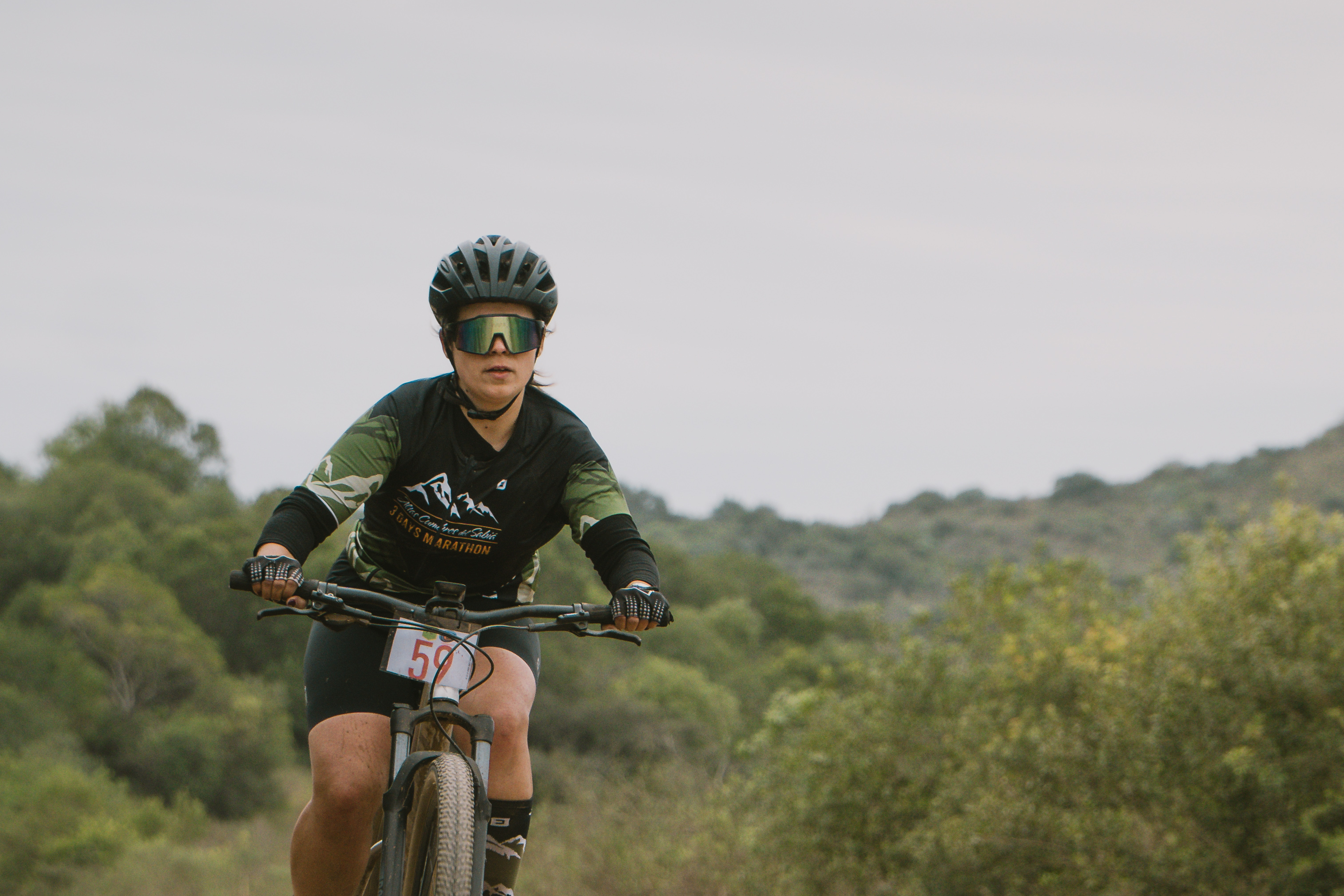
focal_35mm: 311
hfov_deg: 6.6
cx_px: 521
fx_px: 11609
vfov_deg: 4.4
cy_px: 775
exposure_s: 1/1000
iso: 400
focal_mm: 105
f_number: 5
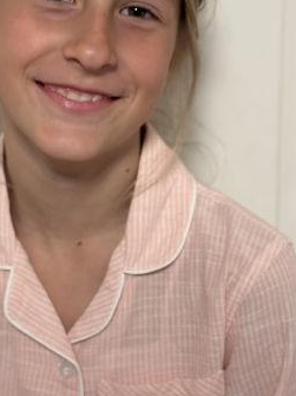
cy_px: 149
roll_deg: +2.9
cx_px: 101
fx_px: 981
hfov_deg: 17.1
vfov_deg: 22.7
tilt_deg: -20.1
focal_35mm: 86
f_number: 1.78
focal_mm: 6.76
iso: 160
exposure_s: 1/50
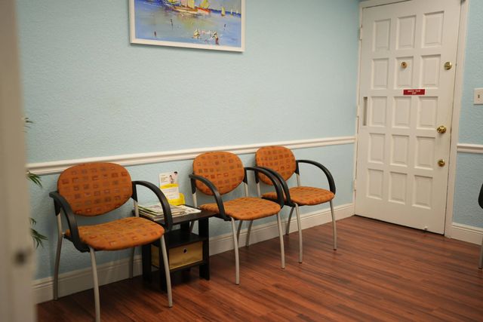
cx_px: 242
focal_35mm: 35
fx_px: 470
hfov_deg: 54.4
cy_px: 161
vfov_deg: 37.9
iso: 100
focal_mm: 35
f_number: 1.4
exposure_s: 1/125
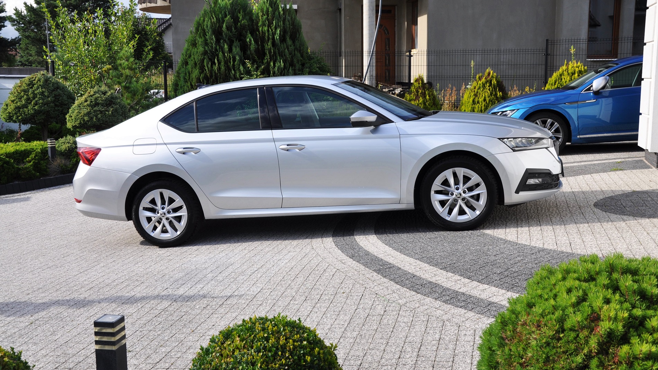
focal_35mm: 44
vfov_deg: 27.1
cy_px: 179
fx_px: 768
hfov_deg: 46.4
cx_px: 329
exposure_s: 1/320
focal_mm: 28
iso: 250
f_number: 9
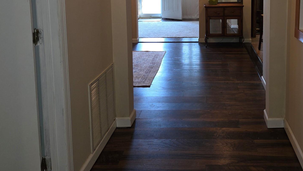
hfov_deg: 54.4
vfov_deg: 31.0
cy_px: 9
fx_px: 289
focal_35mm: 36
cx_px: 195
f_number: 1.8
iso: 100
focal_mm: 5.4
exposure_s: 1/40
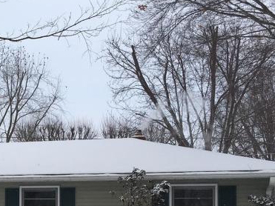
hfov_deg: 22.7
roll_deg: -1.1
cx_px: -43
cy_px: 205
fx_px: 635
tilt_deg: +1.6
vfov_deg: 18.0
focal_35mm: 80
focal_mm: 4.15
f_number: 2.2
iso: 25
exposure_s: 1/1083
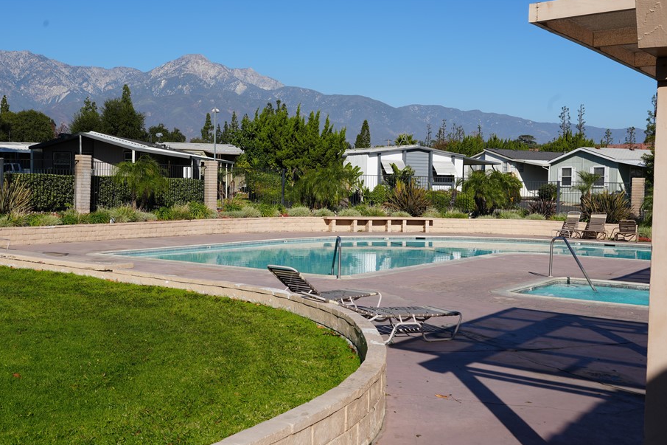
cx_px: 269
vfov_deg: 31.9
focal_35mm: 42
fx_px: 778
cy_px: 221
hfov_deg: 46.2
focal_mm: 35
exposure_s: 1/250
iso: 100
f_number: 10
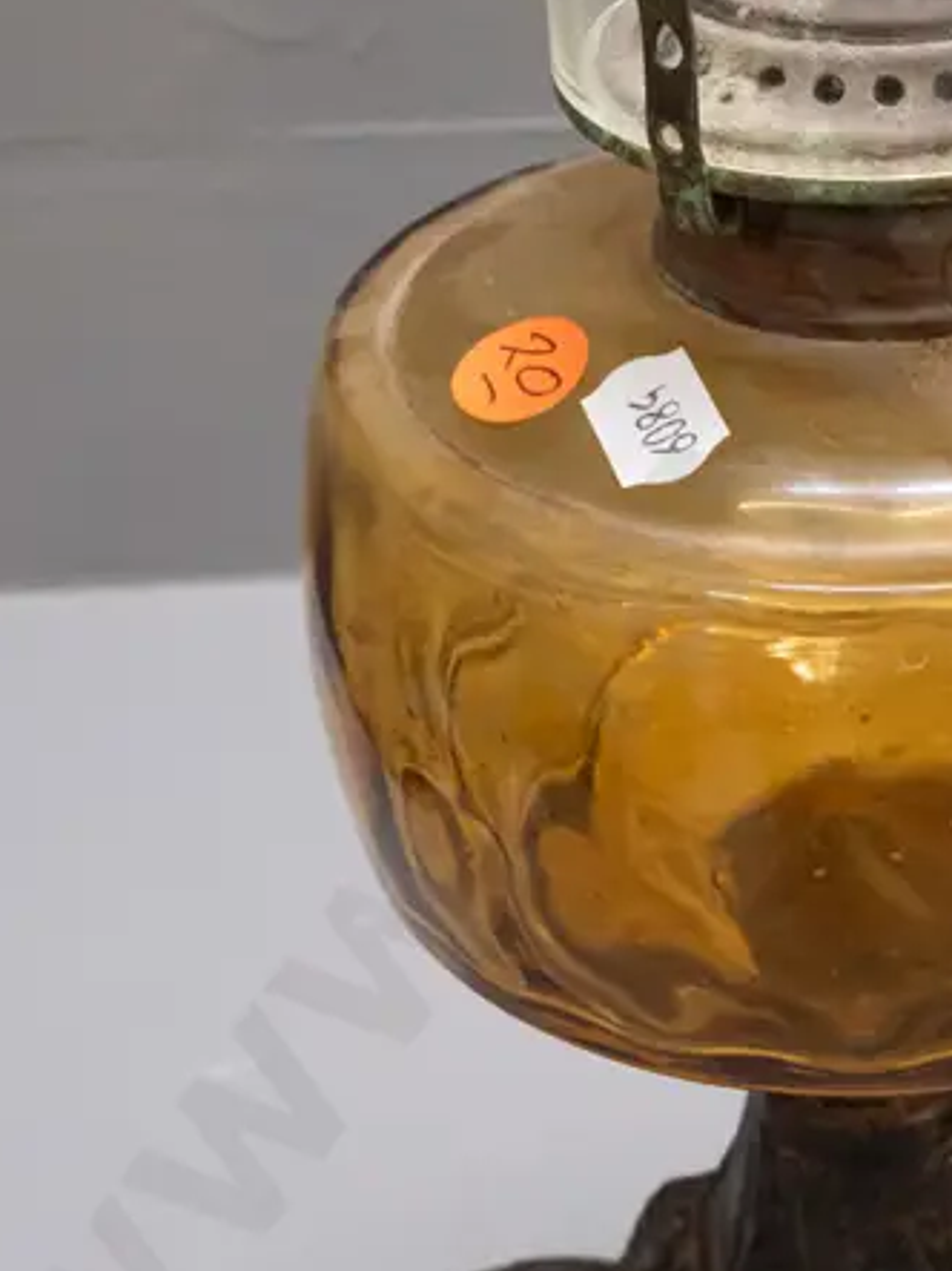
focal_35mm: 74
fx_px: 2715
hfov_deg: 19.4
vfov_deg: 25.9
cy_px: 247
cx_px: 909
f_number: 6.3
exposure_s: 1/60
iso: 3200
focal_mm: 16
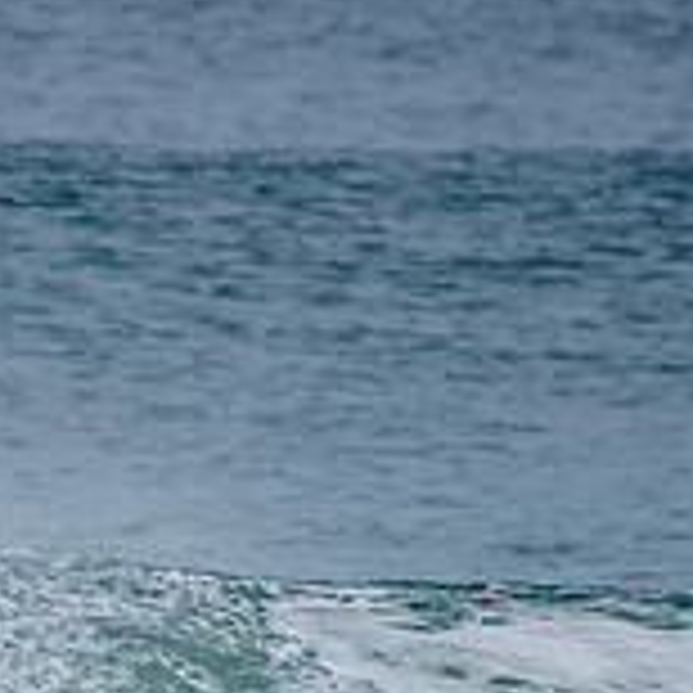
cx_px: -86
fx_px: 36330
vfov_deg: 1.1
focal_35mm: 1604
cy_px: 799
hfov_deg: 1.1
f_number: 5.6
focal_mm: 500
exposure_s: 1/2000
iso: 160
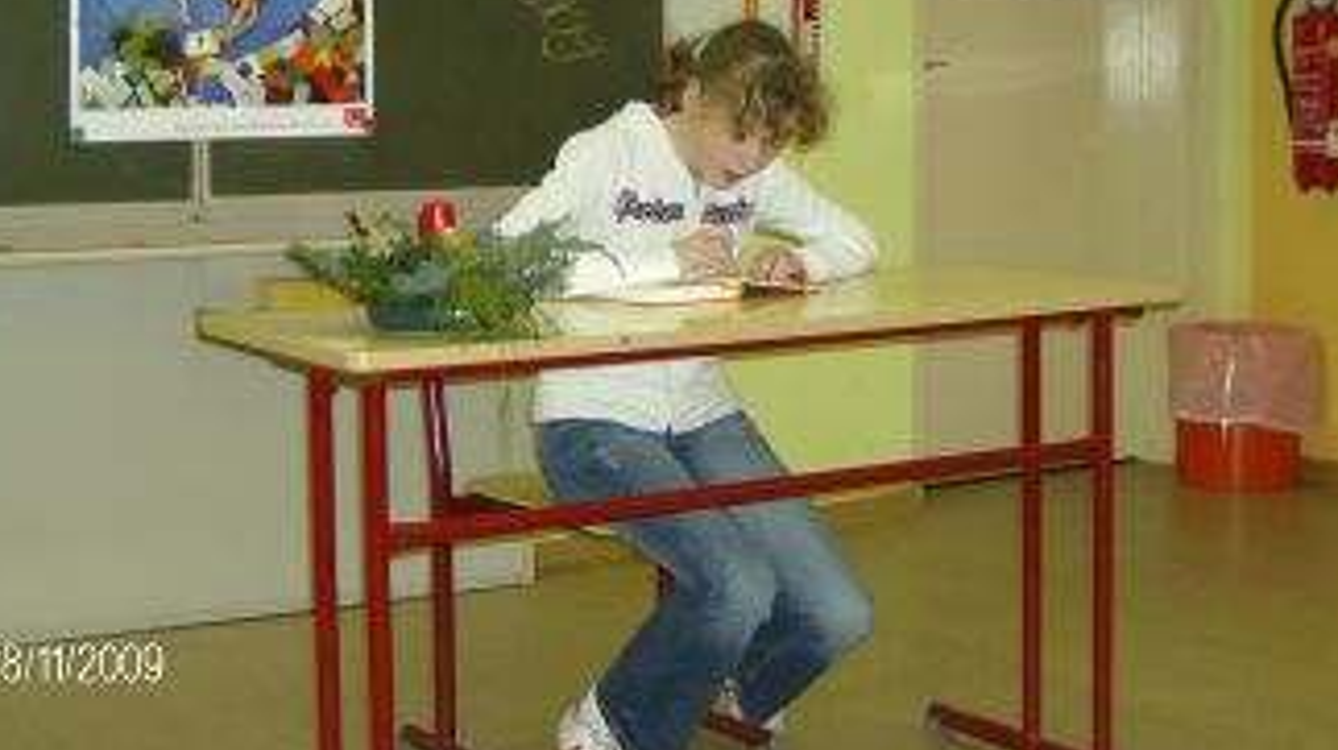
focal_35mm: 62
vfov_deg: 19.2
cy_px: 186
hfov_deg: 33.9
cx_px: 708
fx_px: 2198
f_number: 3.1
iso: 200
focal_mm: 7.7
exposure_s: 1/74
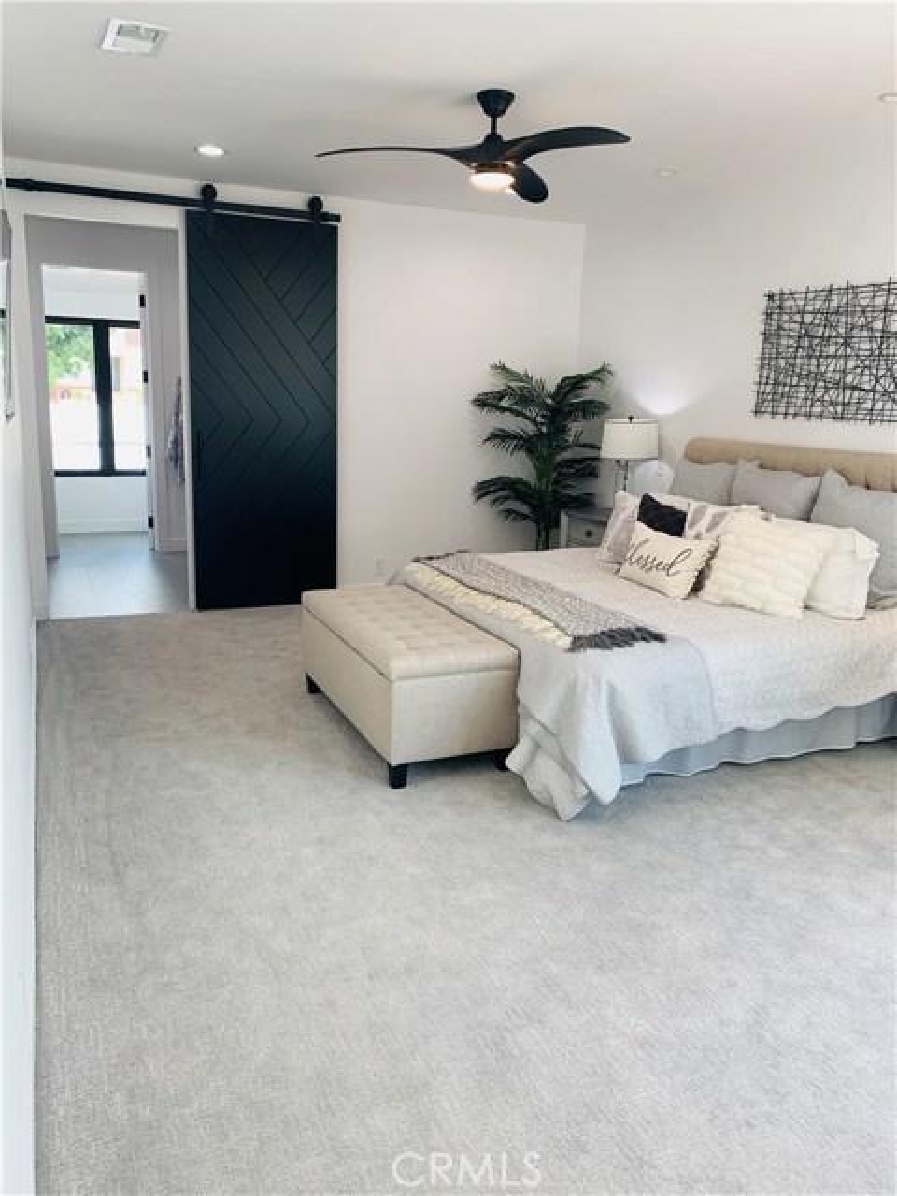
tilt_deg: -10.9
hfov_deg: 53.1
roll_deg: -2.4
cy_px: 598
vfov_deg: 67.3
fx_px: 898
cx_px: 448
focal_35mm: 26
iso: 50
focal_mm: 4.25
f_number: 1.8
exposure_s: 1/120
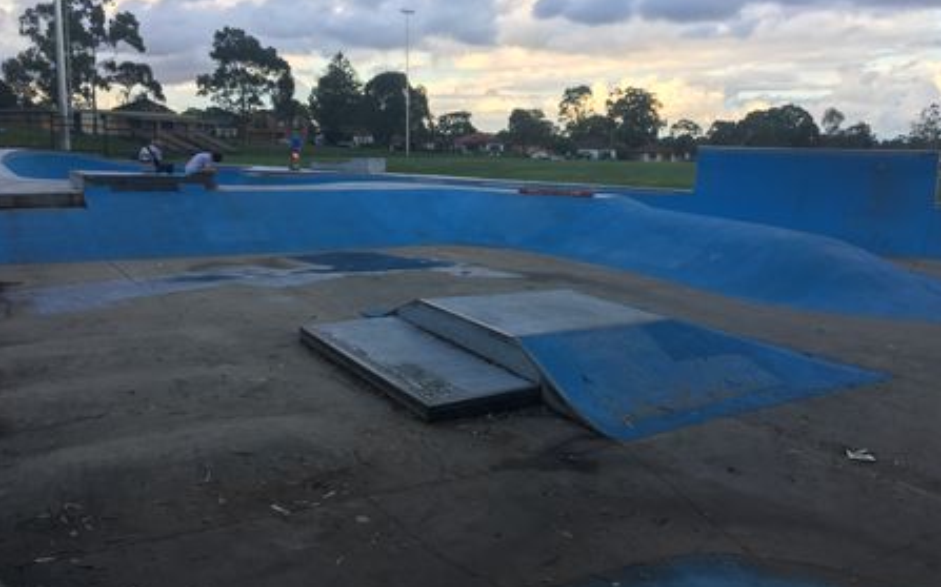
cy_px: 271
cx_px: 488
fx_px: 846
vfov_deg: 38.3
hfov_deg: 58.1
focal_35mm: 33
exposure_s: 1/156
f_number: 2.2
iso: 25
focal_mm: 4.15
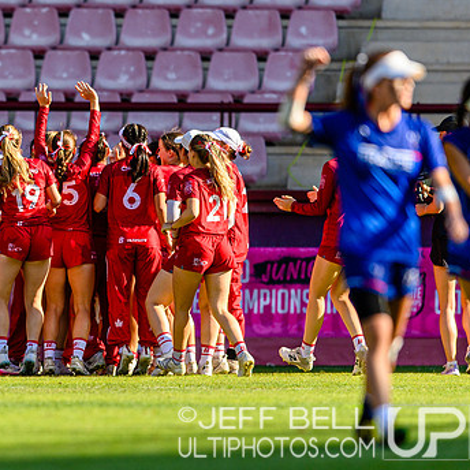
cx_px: 54
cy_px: 241
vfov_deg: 1.8
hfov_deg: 1.8
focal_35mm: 979
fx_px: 15039
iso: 200
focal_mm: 400
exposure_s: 1/1250
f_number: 3.2
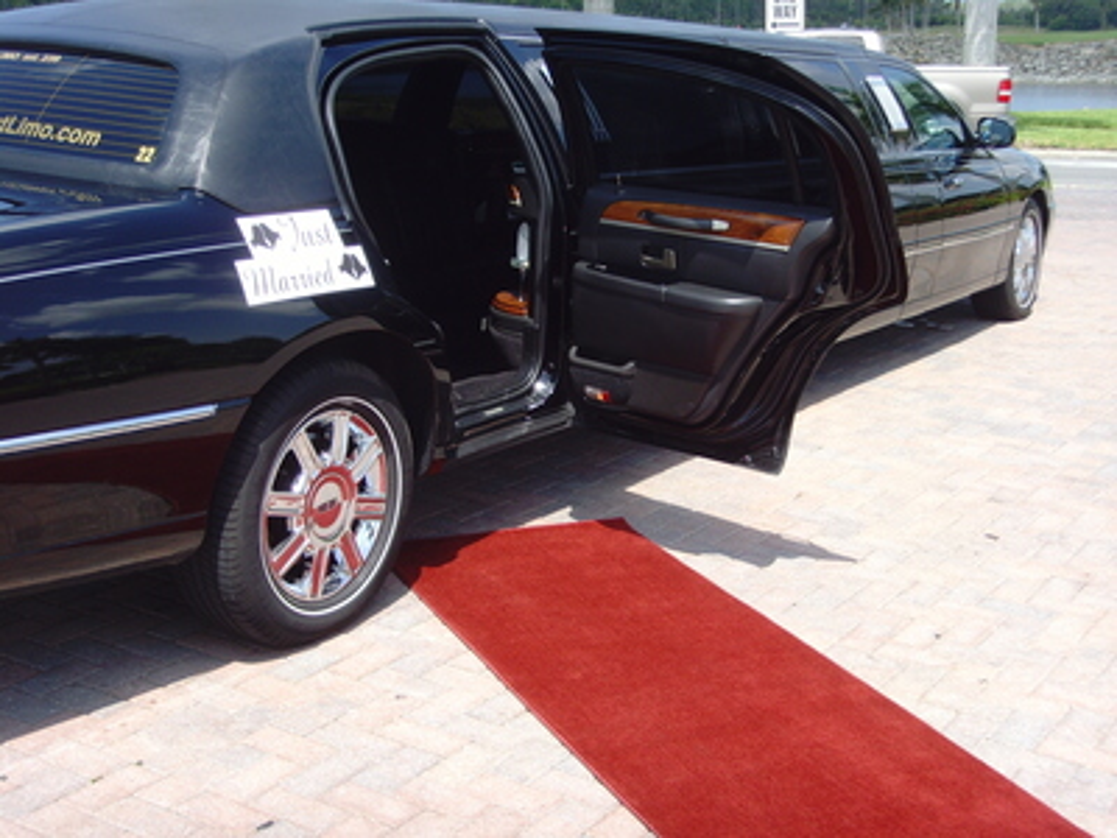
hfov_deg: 38.2
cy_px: 419
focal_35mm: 50
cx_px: 558
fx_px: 1613
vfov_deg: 29.1
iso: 80
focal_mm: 8.8
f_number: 3.8
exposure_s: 1/350
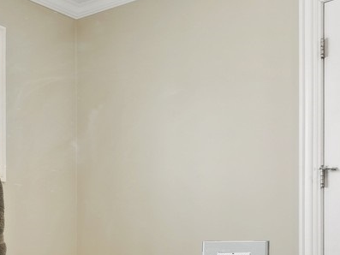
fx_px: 628
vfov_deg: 21.8
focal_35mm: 64
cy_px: 278
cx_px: -176
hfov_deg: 23.8
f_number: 9.5
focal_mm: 16.5
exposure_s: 1/3.33
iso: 200
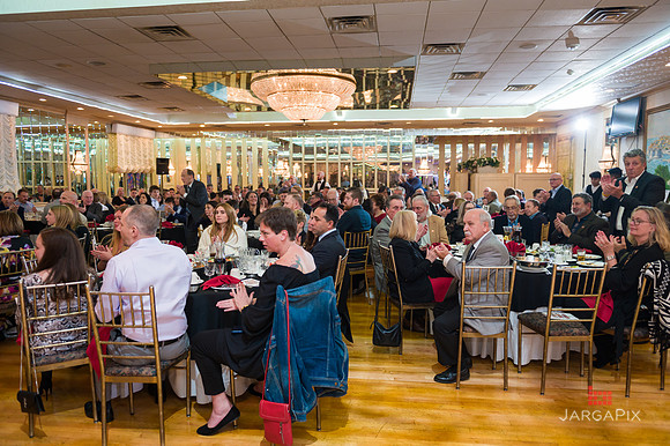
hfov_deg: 72.4
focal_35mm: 25
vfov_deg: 51.9
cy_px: 223
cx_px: 336
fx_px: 458
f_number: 3.2
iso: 1000
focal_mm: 24
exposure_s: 1/200
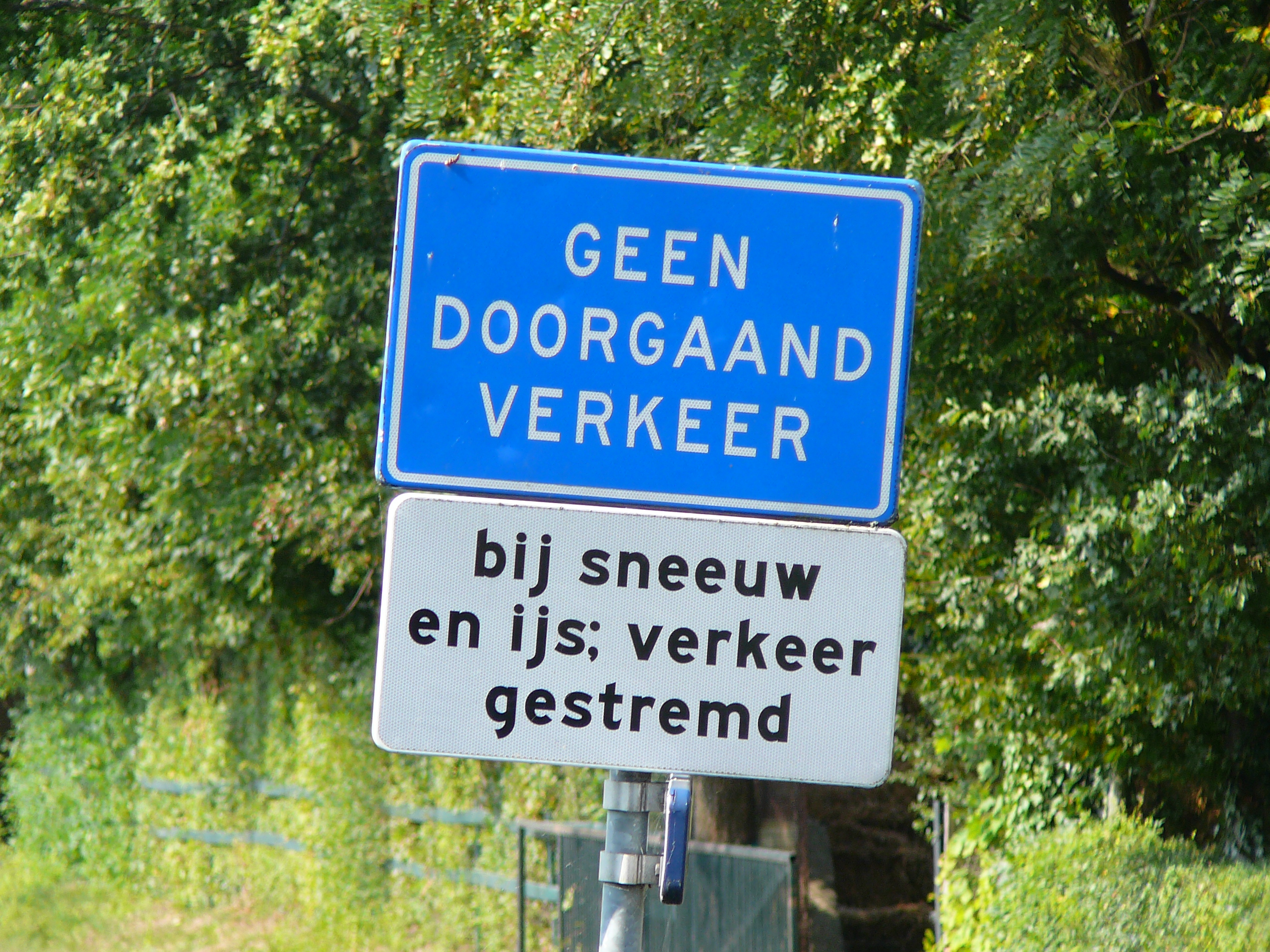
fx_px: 11410
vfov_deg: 4.8
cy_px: 476
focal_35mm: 311
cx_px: 635
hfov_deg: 6.4
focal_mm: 46.2
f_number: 4.1
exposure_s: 1/160
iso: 80
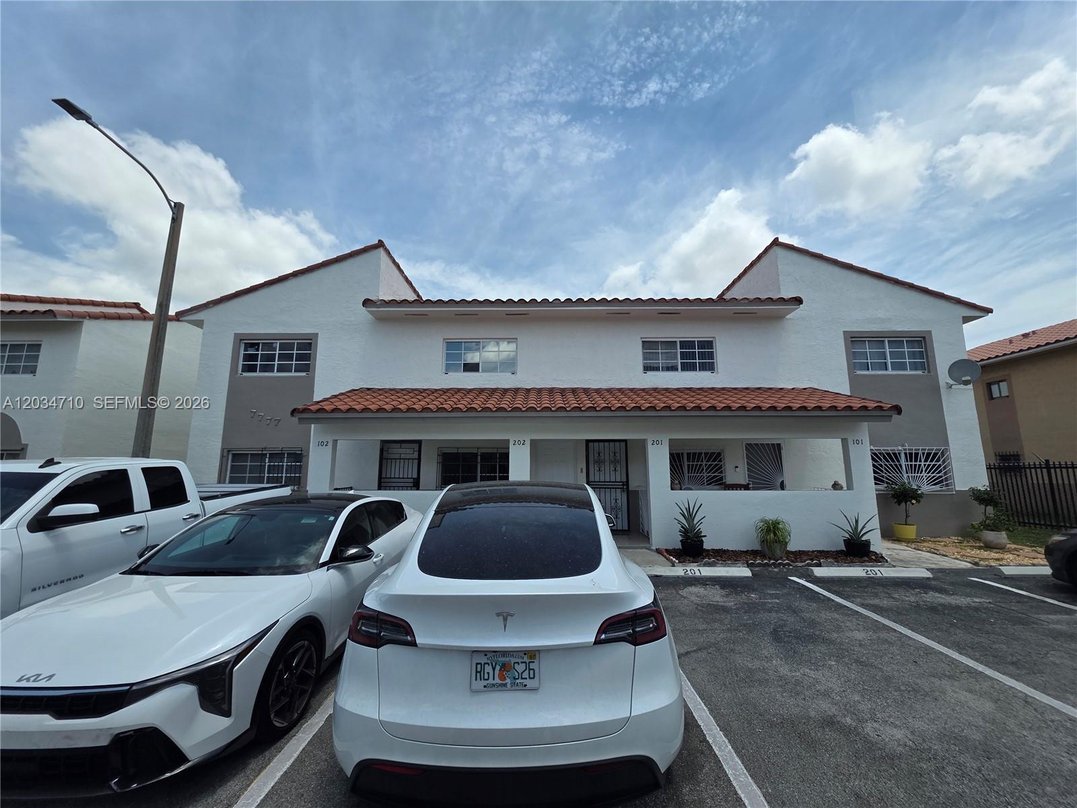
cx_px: 538
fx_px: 404
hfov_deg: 106.2
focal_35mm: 13
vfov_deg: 89.9
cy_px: 404
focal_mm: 2.2
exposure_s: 1/3264
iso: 40
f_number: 1.9
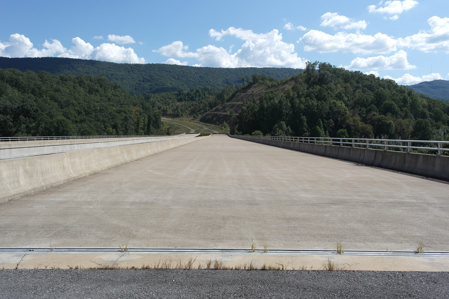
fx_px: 374
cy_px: 150
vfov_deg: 43.6
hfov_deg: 61.9
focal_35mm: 30
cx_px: 224
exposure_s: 1/400
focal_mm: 20
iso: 100
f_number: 7.1
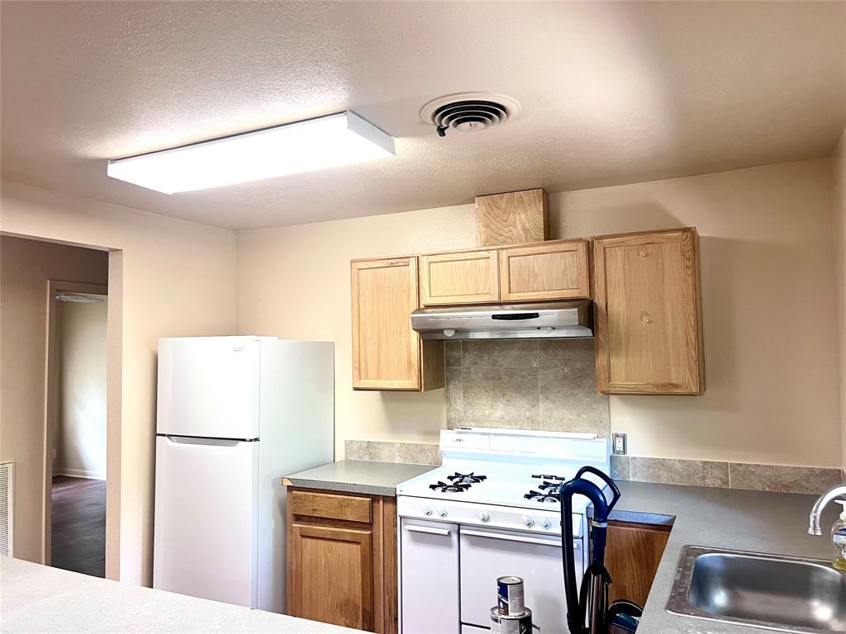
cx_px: 423
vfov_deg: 53.1
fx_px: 635
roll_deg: +1.1
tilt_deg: +2.6
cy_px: 317
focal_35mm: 26
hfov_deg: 67.3
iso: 80
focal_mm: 5.7
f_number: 1.5
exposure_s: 1/61
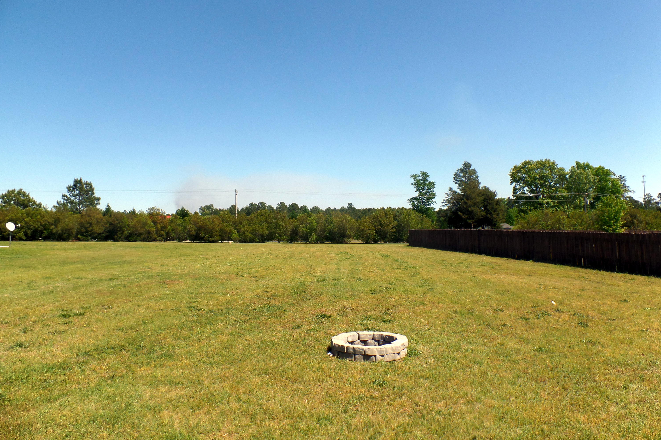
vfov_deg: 53.1
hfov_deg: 73.7
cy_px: 208
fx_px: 441
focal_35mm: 24
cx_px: 330
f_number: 3.5
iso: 100
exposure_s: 1/1000
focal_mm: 4.1
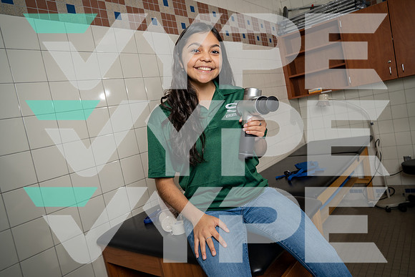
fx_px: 300
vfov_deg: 49.6
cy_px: 138
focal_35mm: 26
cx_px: 208
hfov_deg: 69.4
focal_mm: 26
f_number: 6.3
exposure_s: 1/250
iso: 250
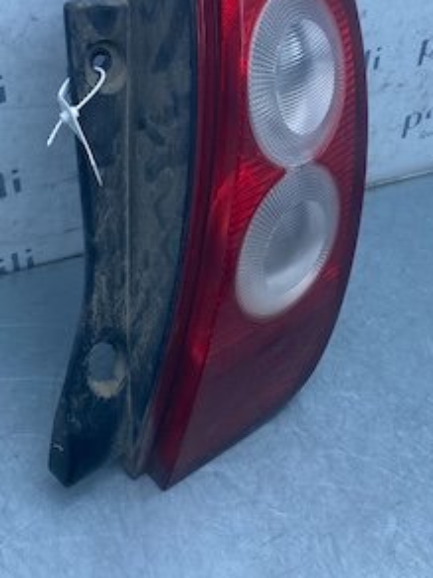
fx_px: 951
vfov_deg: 33.6
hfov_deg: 25.7
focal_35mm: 57
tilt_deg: -39.2
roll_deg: -16.0
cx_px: 221
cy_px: 218
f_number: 1.8
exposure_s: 1/998
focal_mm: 4.25
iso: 32
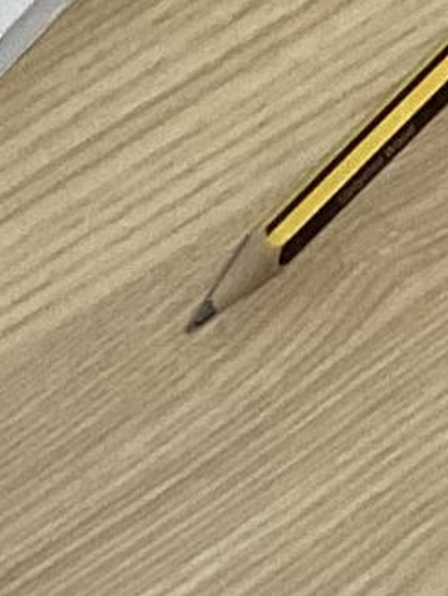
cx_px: -389
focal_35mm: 244
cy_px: 1214
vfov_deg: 7.7
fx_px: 4208
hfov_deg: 6.0
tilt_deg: -79.1
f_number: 2.4
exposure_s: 1/100
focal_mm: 3.3
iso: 80
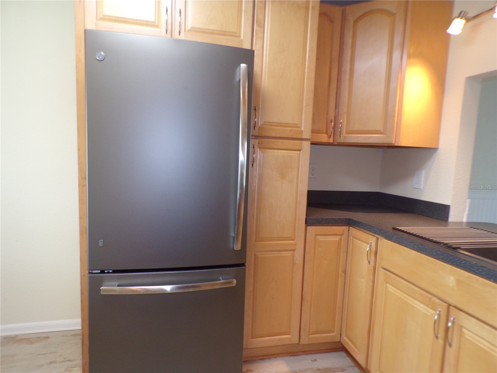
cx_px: 248
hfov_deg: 71.6
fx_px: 345
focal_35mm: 24
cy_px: 186
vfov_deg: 56.8
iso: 194
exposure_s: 1/34
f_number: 3
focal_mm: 4.3
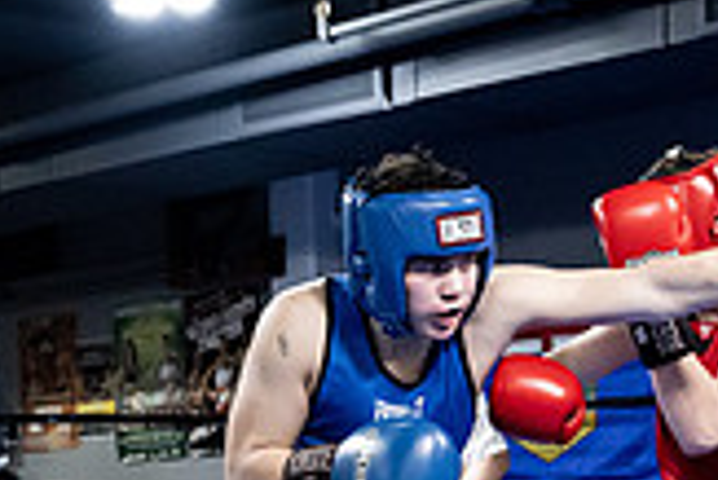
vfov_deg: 12.8
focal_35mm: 103
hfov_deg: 19.7
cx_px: 485
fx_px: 2056
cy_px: 676
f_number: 2.8
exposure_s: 1/1000
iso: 8000
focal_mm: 29
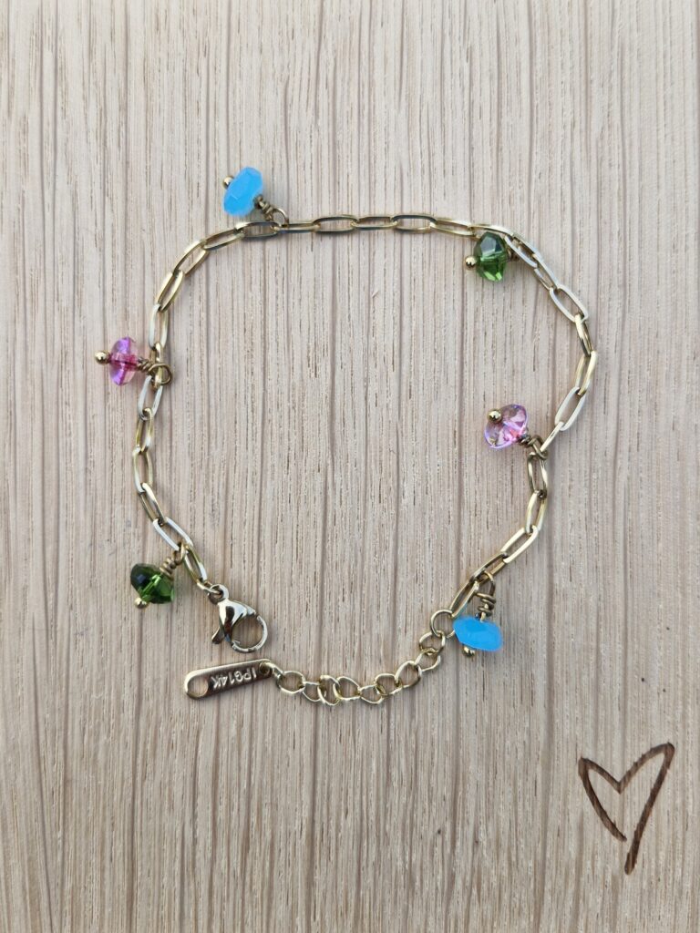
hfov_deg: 58.9
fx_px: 620
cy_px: 466
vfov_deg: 73.9
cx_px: 350
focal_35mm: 23
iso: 50
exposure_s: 1/312
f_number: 1.8
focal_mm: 5.54
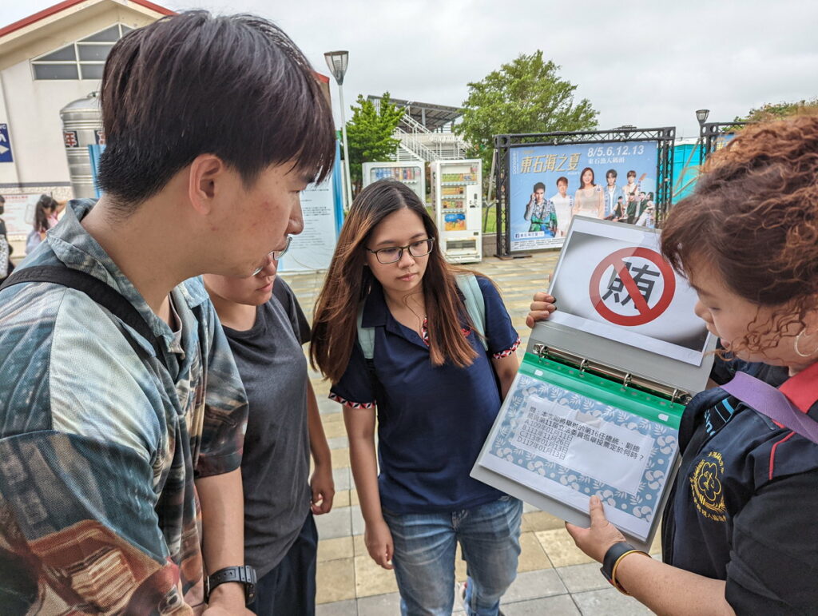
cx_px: 409
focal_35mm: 24
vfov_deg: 56.9
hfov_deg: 71.5
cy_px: 308
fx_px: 568
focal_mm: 6.81
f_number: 1.85
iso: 56
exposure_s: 1/1364
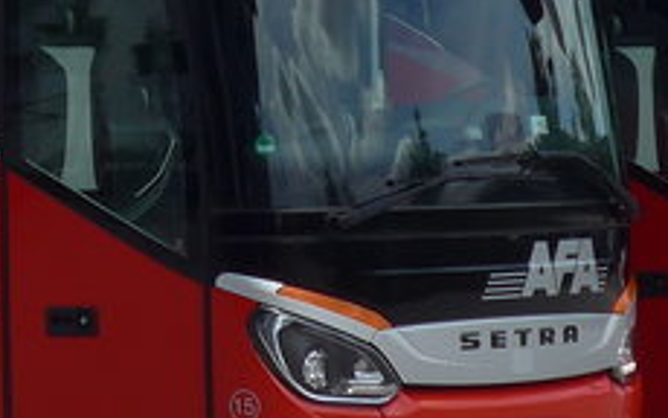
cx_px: -183
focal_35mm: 287
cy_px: -366
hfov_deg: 7.2
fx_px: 5227
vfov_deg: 4.5
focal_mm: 10.7
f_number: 3.3
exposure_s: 1/1300
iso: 80
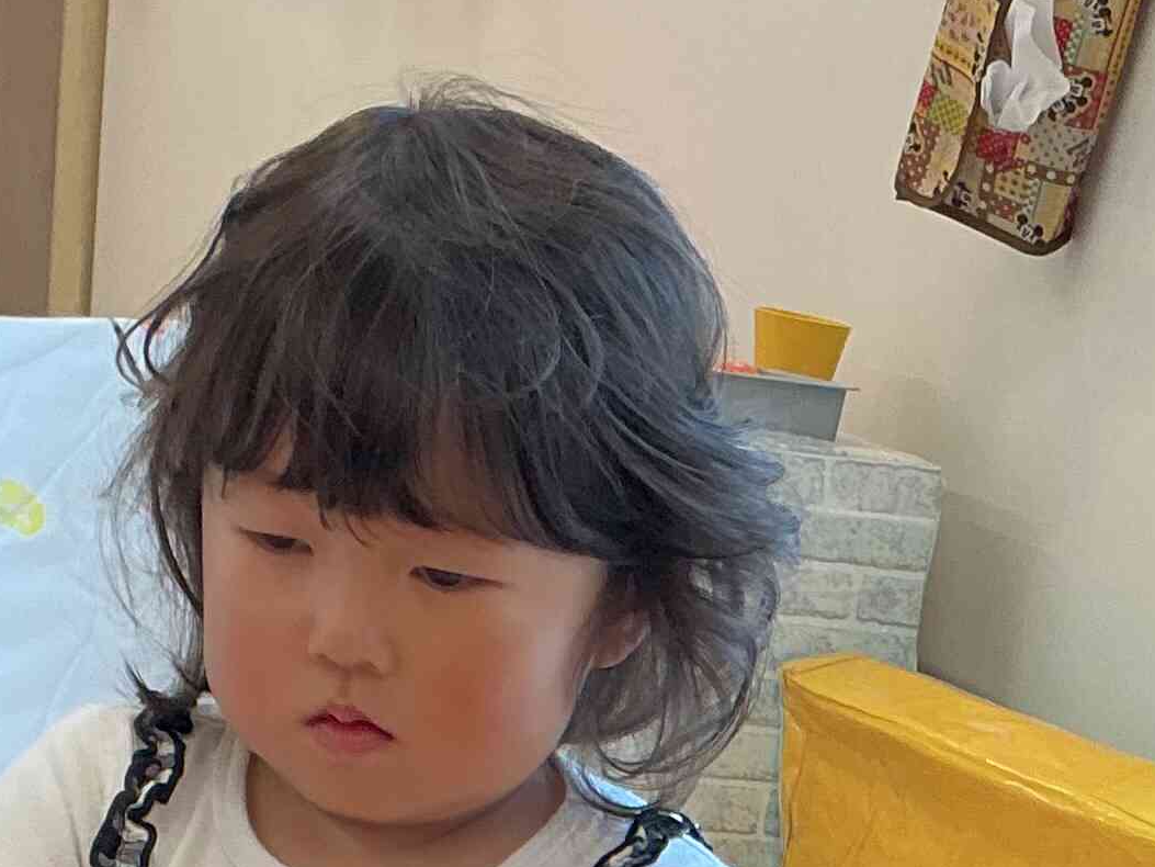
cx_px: 906
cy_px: 1127
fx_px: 3704
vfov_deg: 12.9
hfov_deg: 17.6
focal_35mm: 111
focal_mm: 3
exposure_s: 1/120
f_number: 1.8
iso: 64
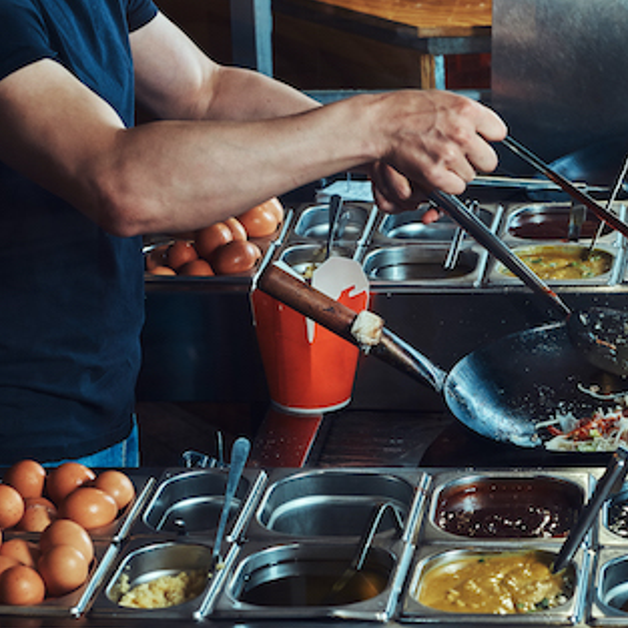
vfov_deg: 15.3
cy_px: 312
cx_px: 482
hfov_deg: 15.2
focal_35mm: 114
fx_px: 2340
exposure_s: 1/125
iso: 500
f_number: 5.6
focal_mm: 56
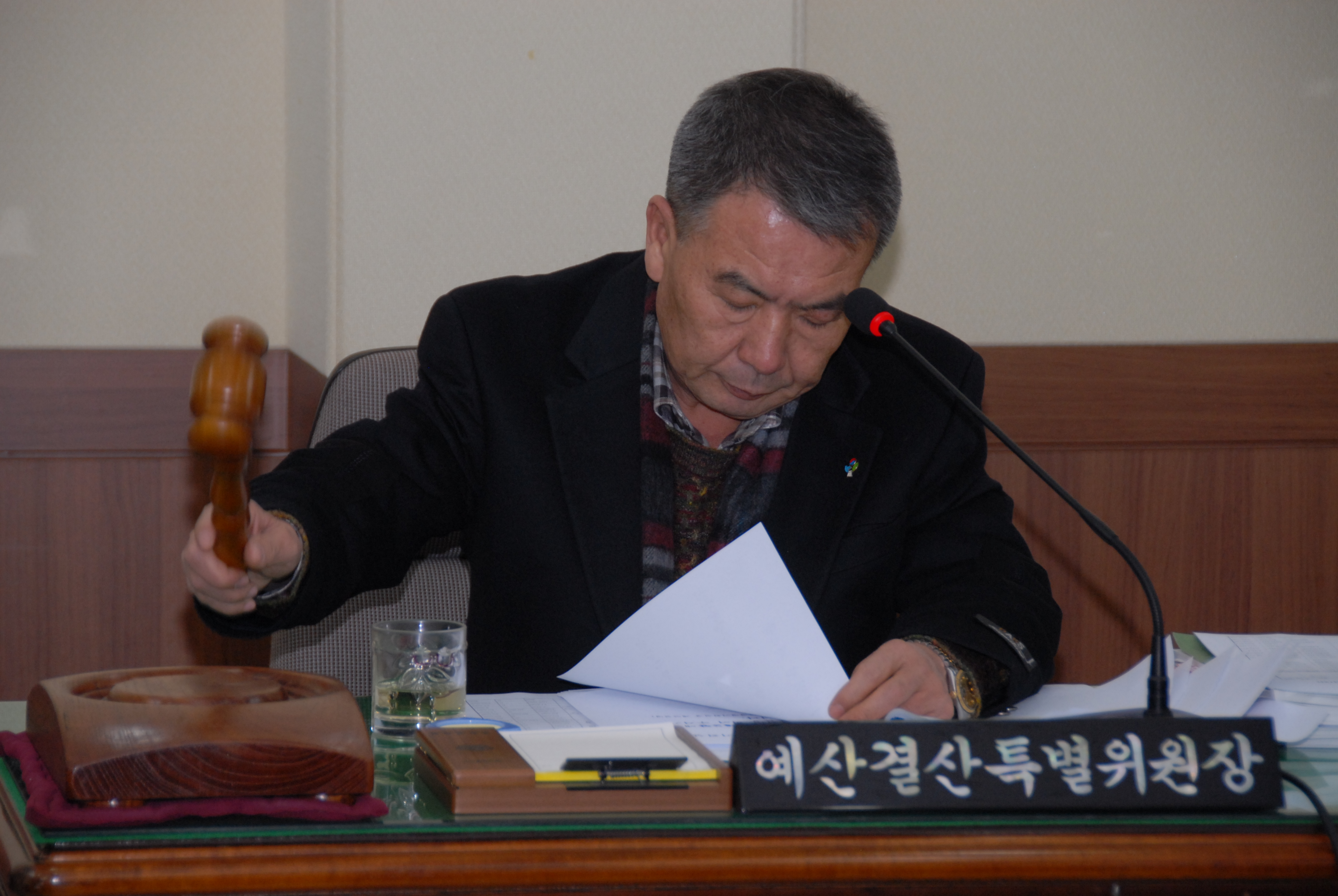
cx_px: 669
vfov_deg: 7.7
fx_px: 6698
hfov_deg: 11.4
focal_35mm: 180
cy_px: 448
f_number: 5.3
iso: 400
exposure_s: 1/100
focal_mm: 120
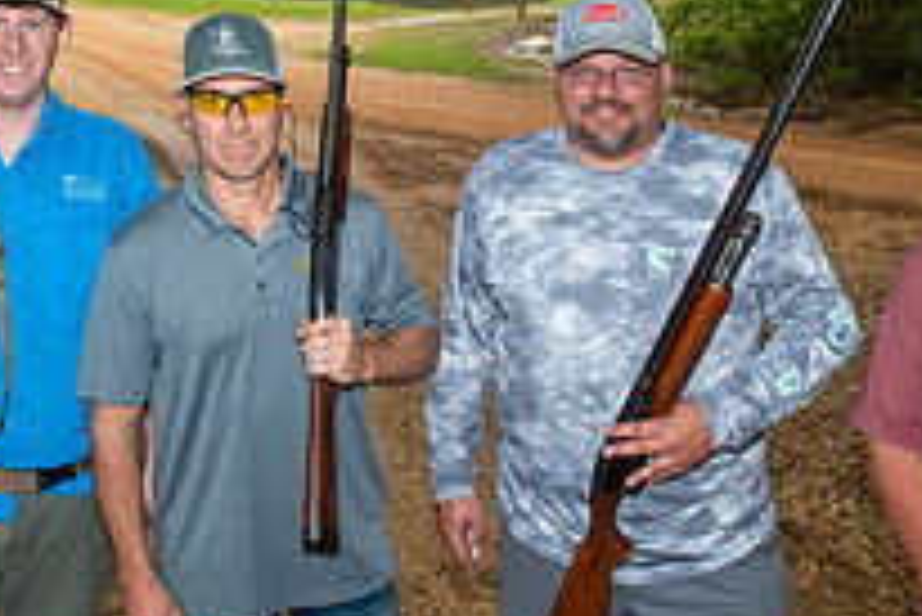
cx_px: 409
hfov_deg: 41.0
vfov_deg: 27.5
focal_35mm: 48
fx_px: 1230
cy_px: 108
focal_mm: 17
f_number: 6.3
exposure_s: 1/125
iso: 125
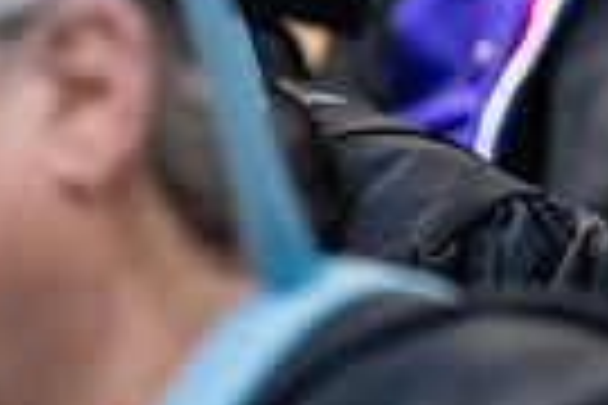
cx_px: 1040
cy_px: -277
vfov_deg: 2.3
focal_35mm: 602
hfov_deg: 3.4
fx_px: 10166
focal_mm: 140
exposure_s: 1/200
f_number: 2.8
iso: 3200
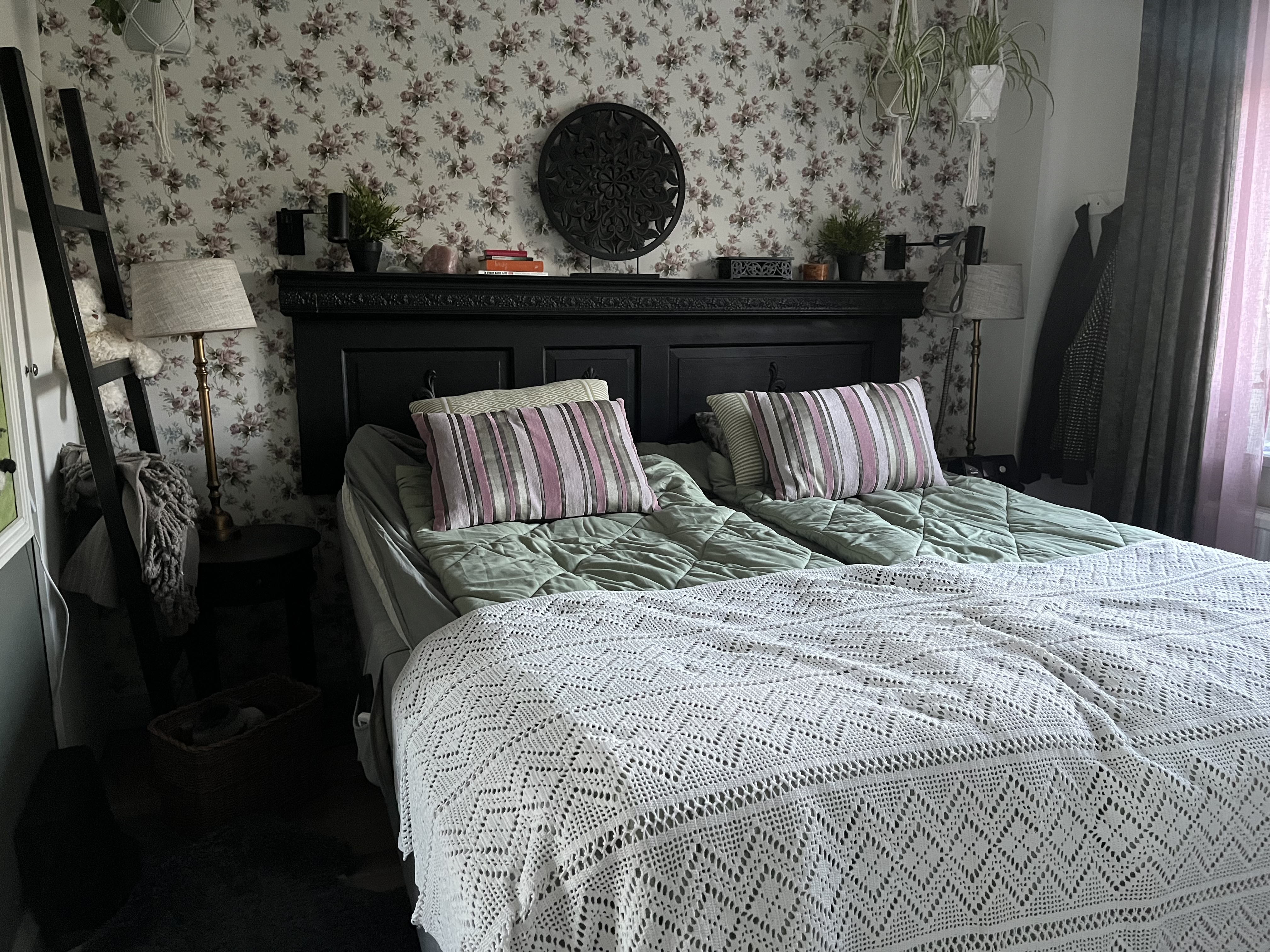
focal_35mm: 26
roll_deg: +0.5
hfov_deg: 67.3
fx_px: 954
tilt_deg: -10.6
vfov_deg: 53.1
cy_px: 476
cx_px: 635
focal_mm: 5.1
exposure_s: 1/40
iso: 640
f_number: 1.6
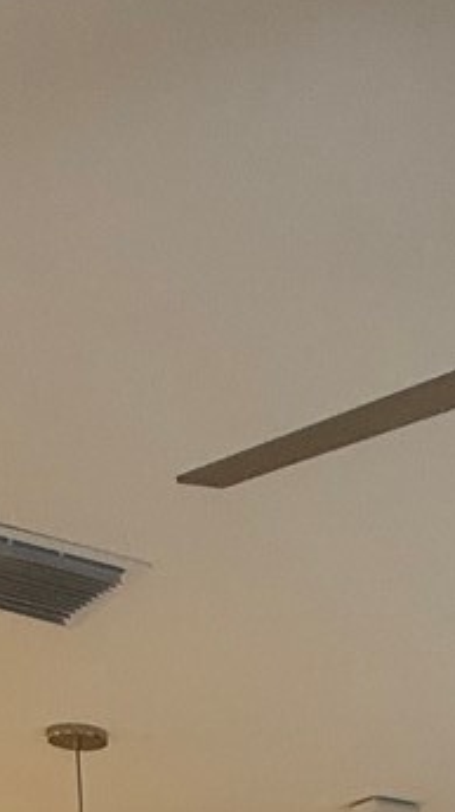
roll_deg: +0.2
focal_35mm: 71
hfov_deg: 16.8
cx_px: 375
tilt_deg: -15.9
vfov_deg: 18.2
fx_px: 1526
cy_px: 1671
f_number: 2.2
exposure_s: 1/60
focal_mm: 2.22
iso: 160
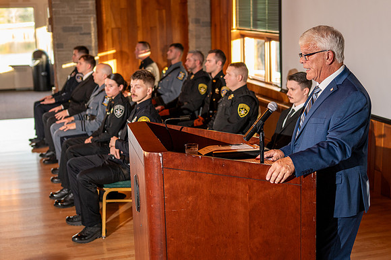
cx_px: 213
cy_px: 158
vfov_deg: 22.3
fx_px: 659
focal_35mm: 61
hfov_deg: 33.0
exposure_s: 1/200
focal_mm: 40
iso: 500
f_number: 2.5
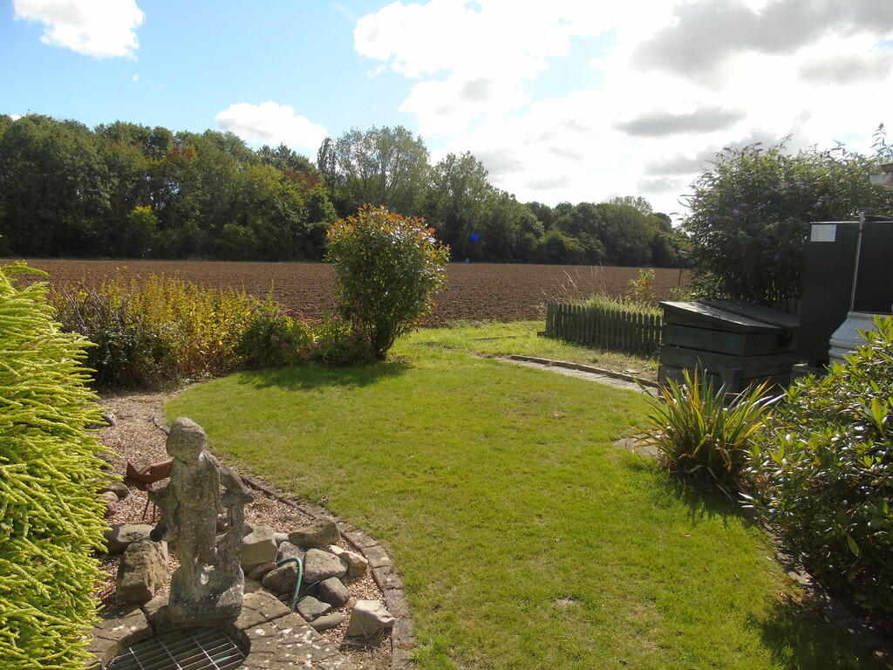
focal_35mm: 25
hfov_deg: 69.4
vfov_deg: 54.9
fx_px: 645
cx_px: 446
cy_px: 335
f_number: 3.4
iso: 80
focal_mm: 4.4
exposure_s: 1/800
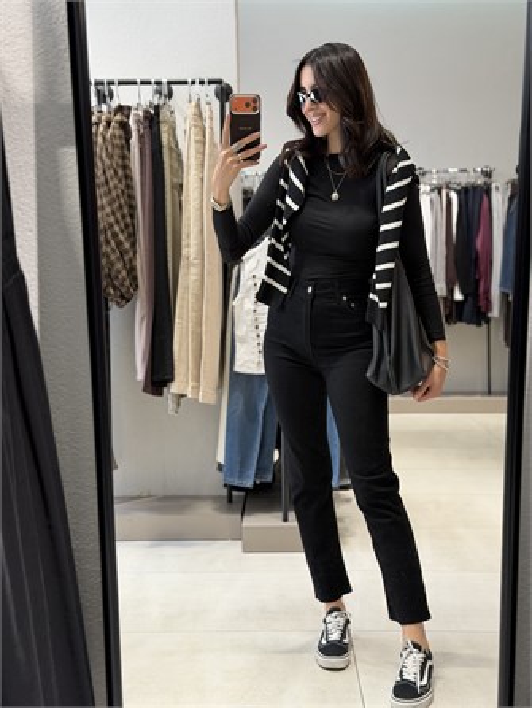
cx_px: 266
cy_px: 354
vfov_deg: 39.6
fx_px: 983
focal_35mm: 48
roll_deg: +0.8
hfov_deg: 30.3
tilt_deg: -22.2
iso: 80
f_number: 1.78
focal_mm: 6.76
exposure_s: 1/121
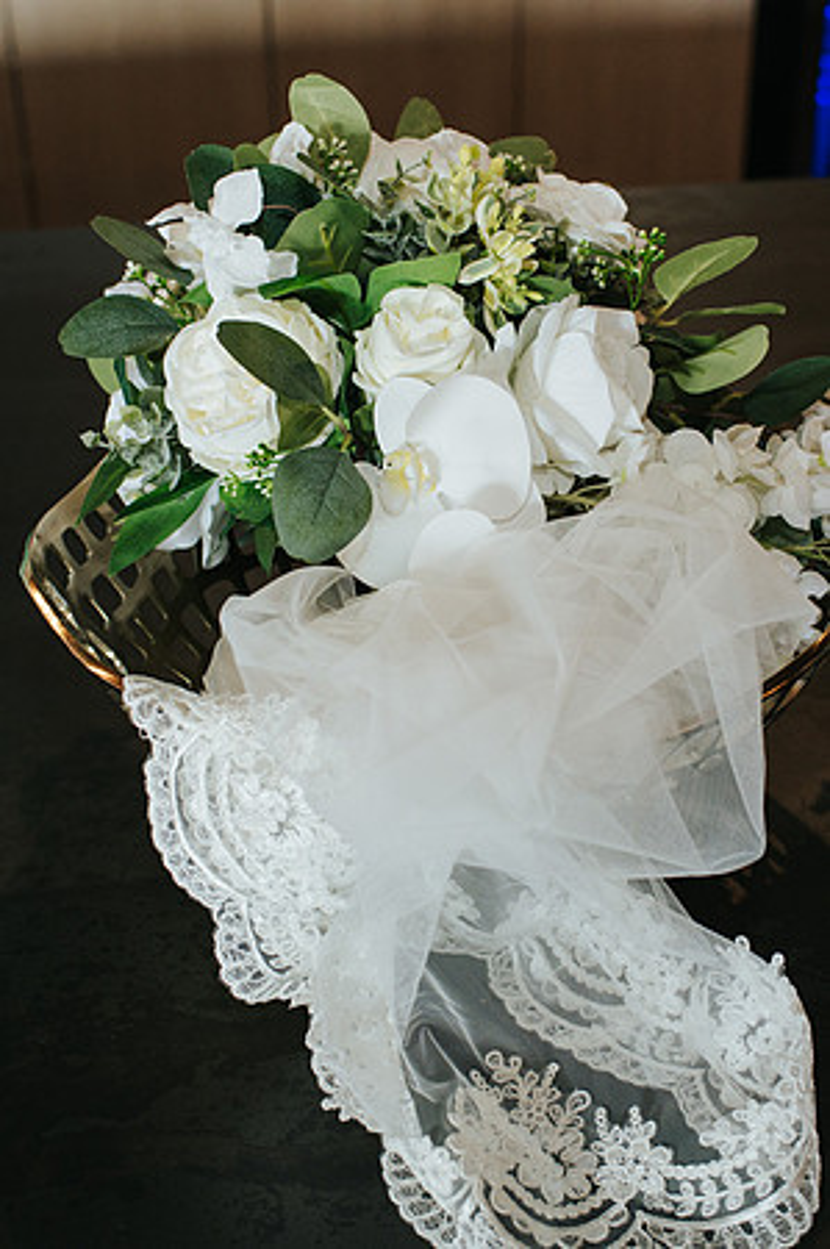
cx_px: 483
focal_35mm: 53
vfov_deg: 37.8
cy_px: 624
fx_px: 1822
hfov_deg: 25.6
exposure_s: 1/200
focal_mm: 35
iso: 1000
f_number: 3.5
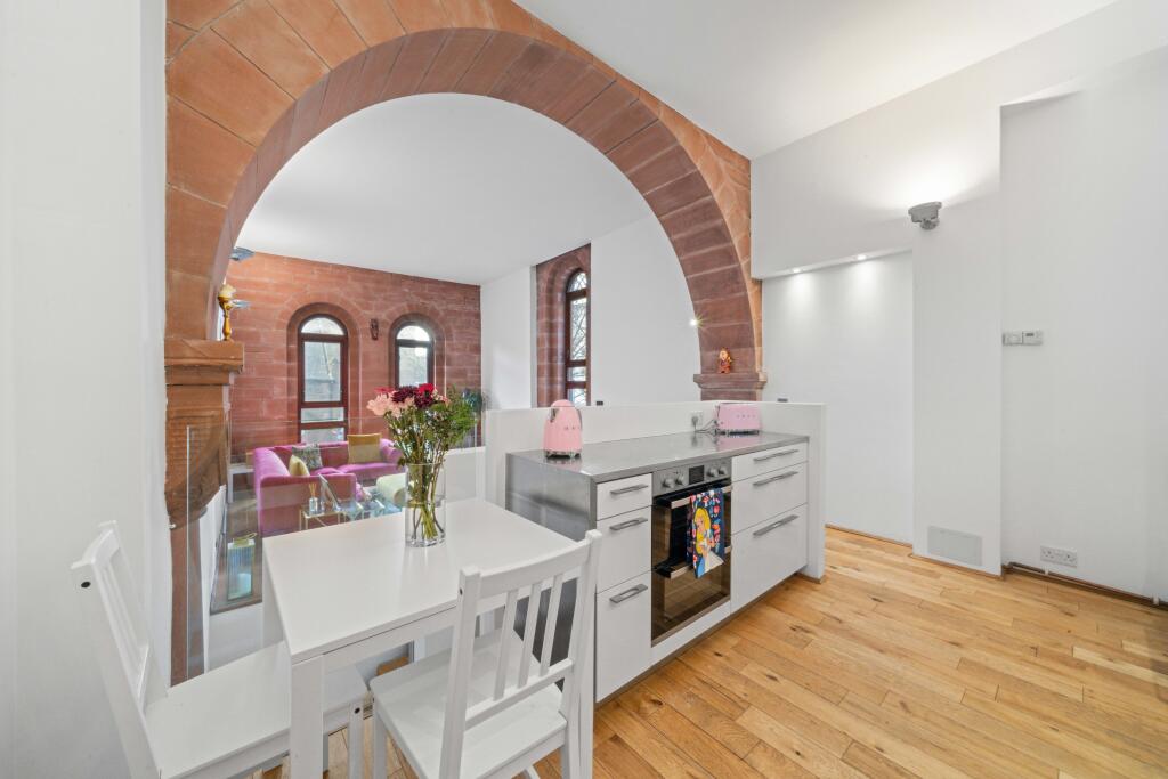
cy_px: 390
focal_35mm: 12
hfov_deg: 112.6
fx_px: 389
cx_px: 584
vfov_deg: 90.0
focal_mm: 12
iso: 800
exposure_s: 1/1.25
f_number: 22
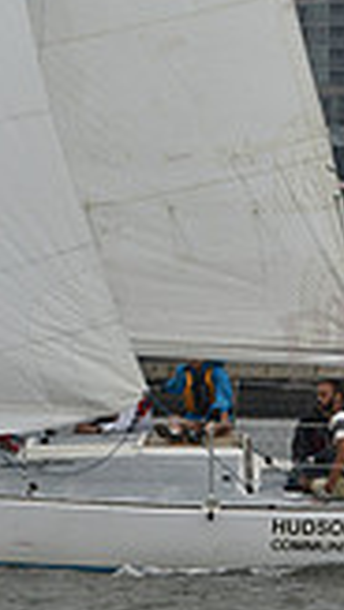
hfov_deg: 2.3
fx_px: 8443
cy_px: -228
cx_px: 84
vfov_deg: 4.1
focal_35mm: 522
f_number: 7.1
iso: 400
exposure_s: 1/800
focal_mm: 140
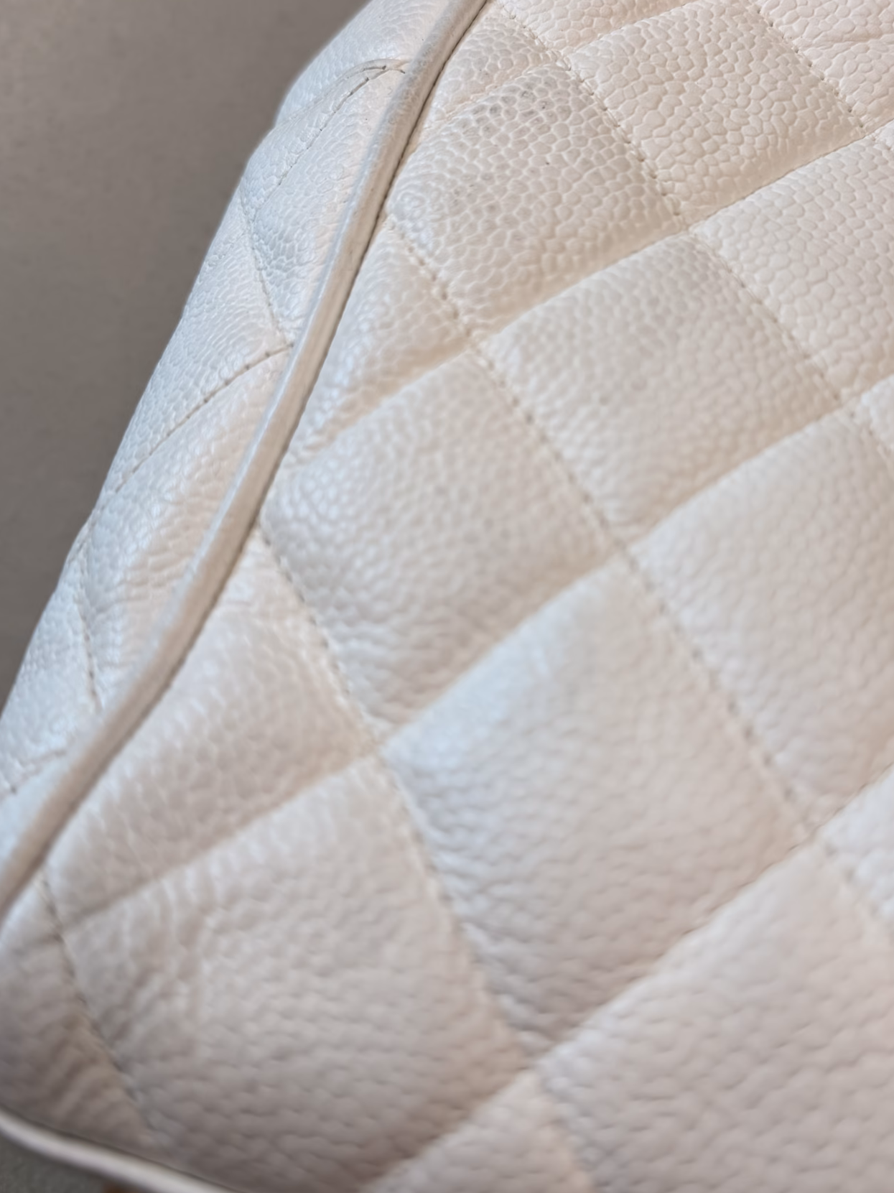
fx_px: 1275
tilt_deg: -66.6
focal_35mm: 37
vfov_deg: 49.6
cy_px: 439
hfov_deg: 38.5
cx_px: 537
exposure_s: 1/142
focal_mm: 6.76
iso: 50
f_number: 1.78
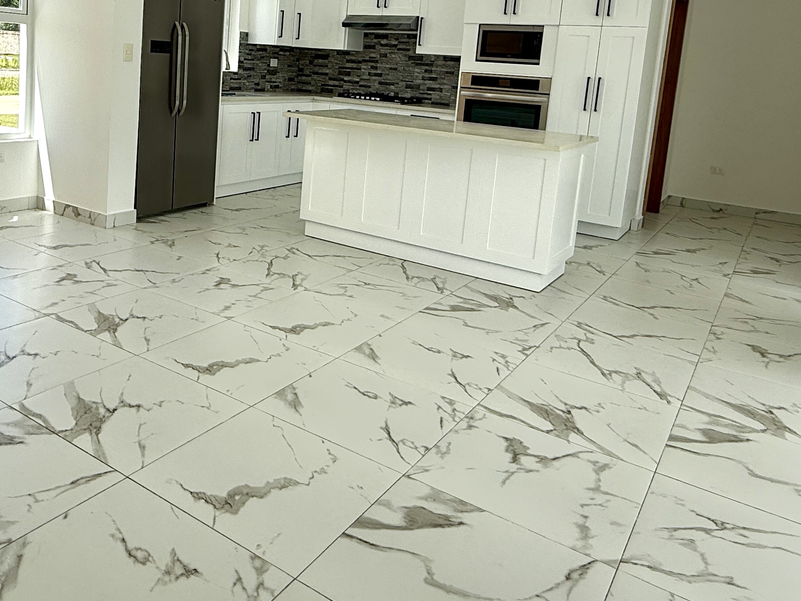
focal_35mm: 31
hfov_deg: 56.7
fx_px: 717
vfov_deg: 44.1
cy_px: 155
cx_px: 249
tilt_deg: -7.0
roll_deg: -3.9
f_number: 2.2
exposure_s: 1/760
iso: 50
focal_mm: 2.22
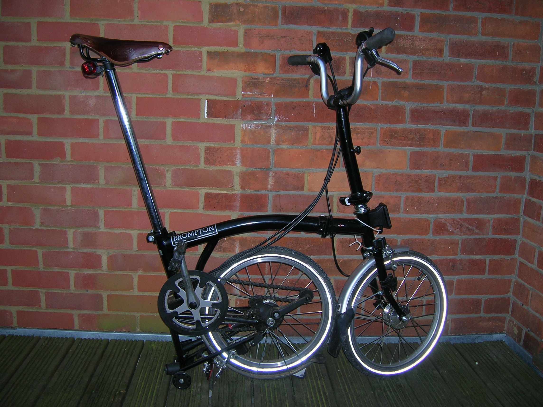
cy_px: 204
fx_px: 533
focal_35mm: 34
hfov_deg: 54.0
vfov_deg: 41.7
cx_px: 272
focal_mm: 5.7
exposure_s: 1/60.1
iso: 50
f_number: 2.9
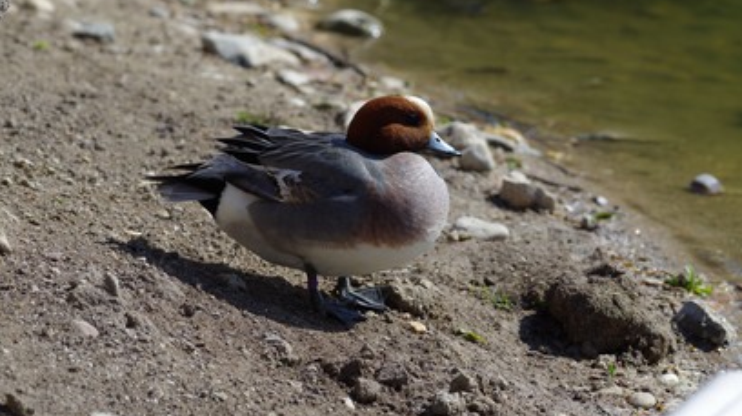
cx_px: 371
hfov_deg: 4.6
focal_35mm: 473
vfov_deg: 2.6
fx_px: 9301
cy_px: 183
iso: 200
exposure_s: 1/800
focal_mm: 300
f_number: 5.6
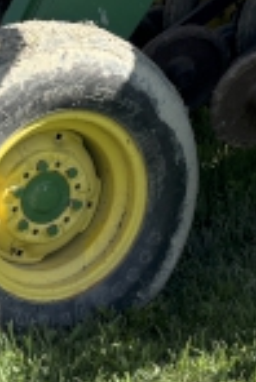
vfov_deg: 13.6
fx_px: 1554
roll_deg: -0.2
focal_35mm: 146
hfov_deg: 9.1
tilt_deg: -7.4
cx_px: 411
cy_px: -88
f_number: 1.6
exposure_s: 1/1279
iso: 50
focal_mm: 5.96
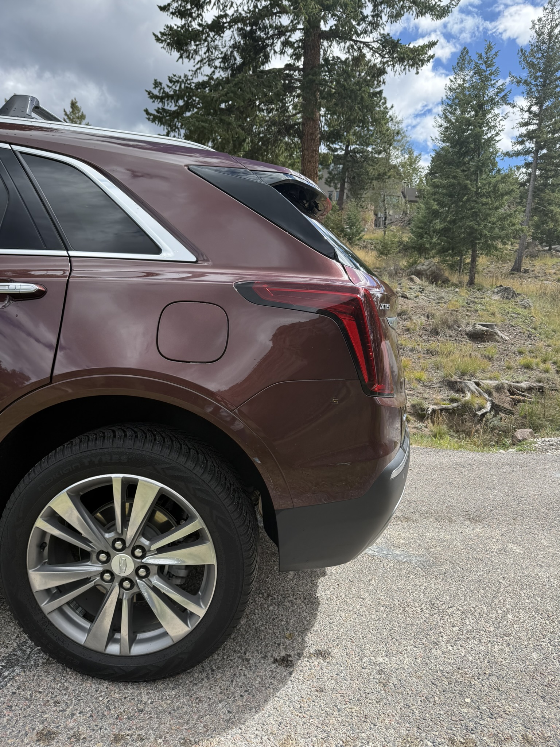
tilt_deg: -7.4
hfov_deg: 56.8
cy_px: 374
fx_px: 518
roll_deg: -2.5
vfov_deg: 71.6
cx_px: 280
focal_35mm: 24
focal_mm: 6.76
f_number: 1.78
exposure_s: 1/2232
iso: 100
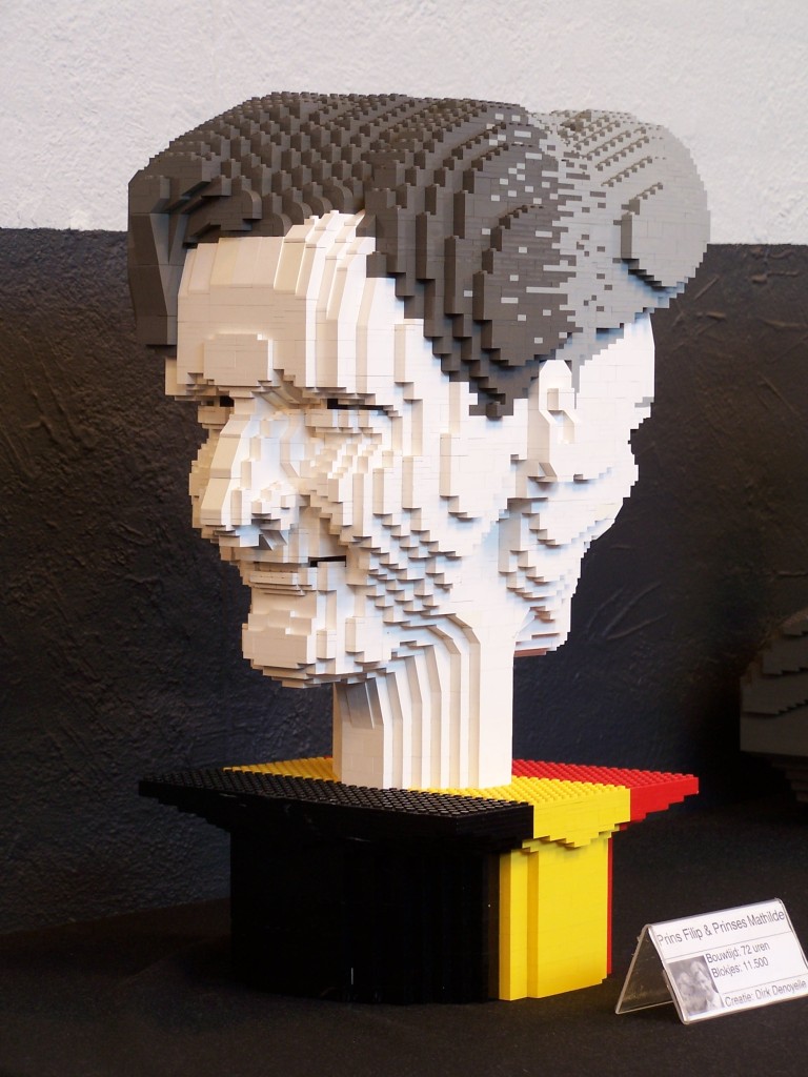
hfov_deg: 12.7
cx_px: 404
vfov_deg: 16.8
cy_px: 538
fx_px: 3641
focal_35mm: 117
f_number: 3.2
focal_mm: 19.4
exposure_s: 1/3
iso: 80
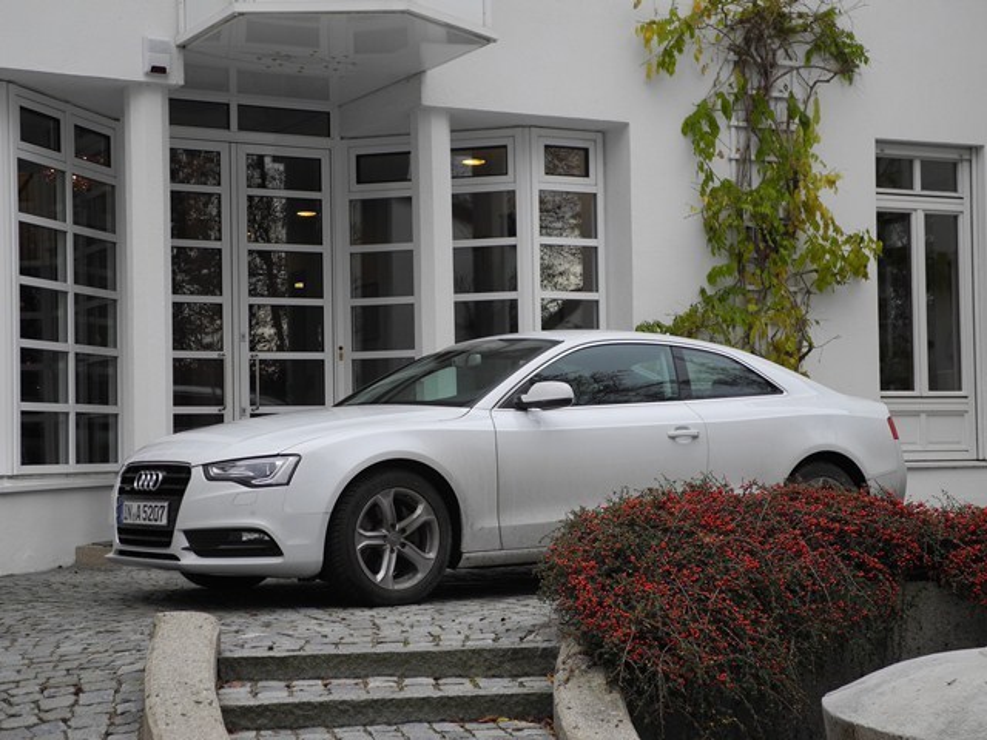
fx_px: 1939
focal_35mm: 68
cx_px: 494
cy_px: 370
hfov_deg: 28.6
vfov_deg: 21.6
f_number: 4
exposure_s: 1/160
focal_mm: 14.5
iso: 100
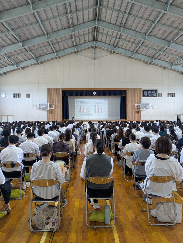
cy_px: 122
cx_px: 92
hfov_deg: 54.9
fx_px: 176
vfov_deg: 69.4
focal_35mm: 25
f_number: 1.89
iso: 63
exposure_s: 1/24
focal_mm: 5.43
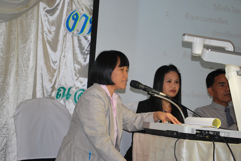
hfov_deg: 24.6
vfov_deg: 16.6
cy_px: 80
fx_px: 553
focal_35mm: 82
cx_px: 120
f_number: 5.6
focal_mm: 55
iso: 400
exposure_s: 1/25
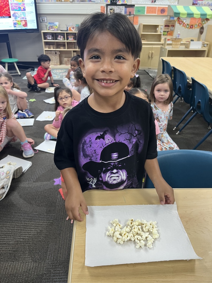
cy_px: 142
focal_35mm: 26
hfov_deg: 53.1
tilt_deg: -28.6
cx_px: 106
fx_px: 212
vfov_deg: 67.3
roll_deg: -0.2
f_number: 1.6
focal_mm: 5.1
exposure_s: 1/60
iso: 160
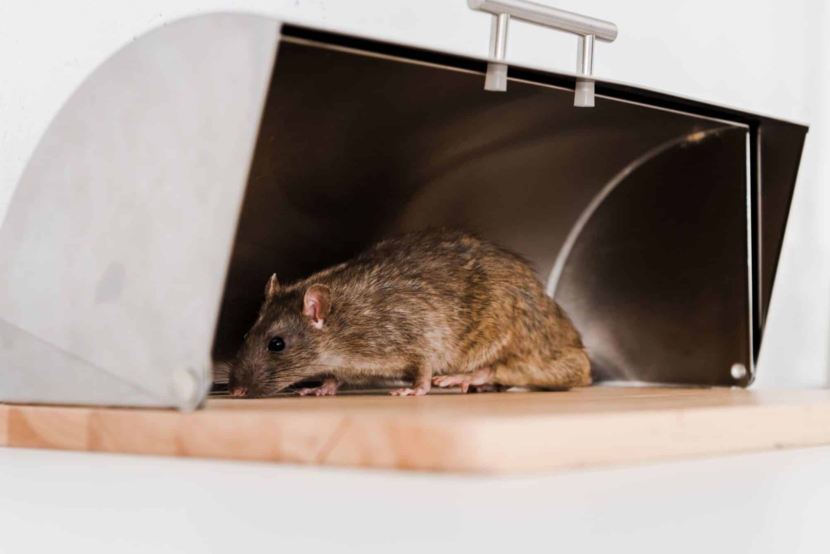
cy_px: 280
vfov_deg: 20.6
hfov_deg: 30.5
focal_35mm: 66
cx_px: 446
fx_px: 1522
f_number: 4
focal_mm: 52
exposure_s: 1/160
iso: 640
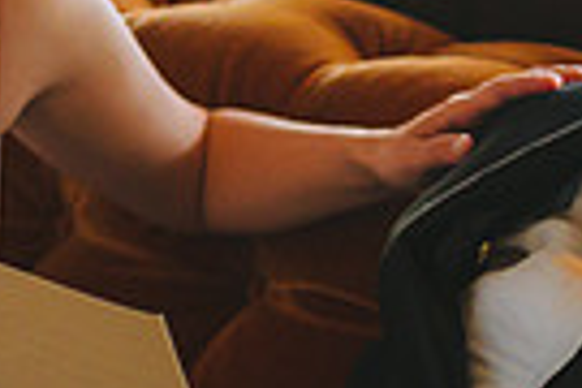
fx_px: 3880
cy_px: 310
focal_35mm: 240
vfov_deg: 5.7
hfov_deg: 8.6
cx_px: 181
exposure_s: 1/500
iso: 6400
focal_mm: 56
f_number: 2.8
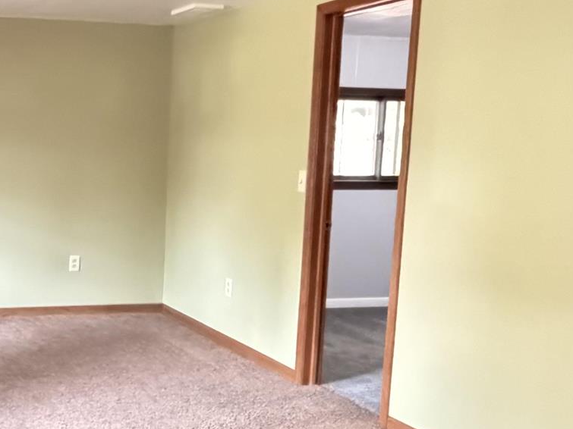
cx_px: 60
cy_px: 303
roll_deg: +0.1
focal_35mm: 57
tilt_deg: -8.1
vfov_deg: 25.4
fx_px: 943
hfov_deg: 32.2
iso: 2500
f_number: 2.2
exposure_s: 1/30
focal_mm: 2.22
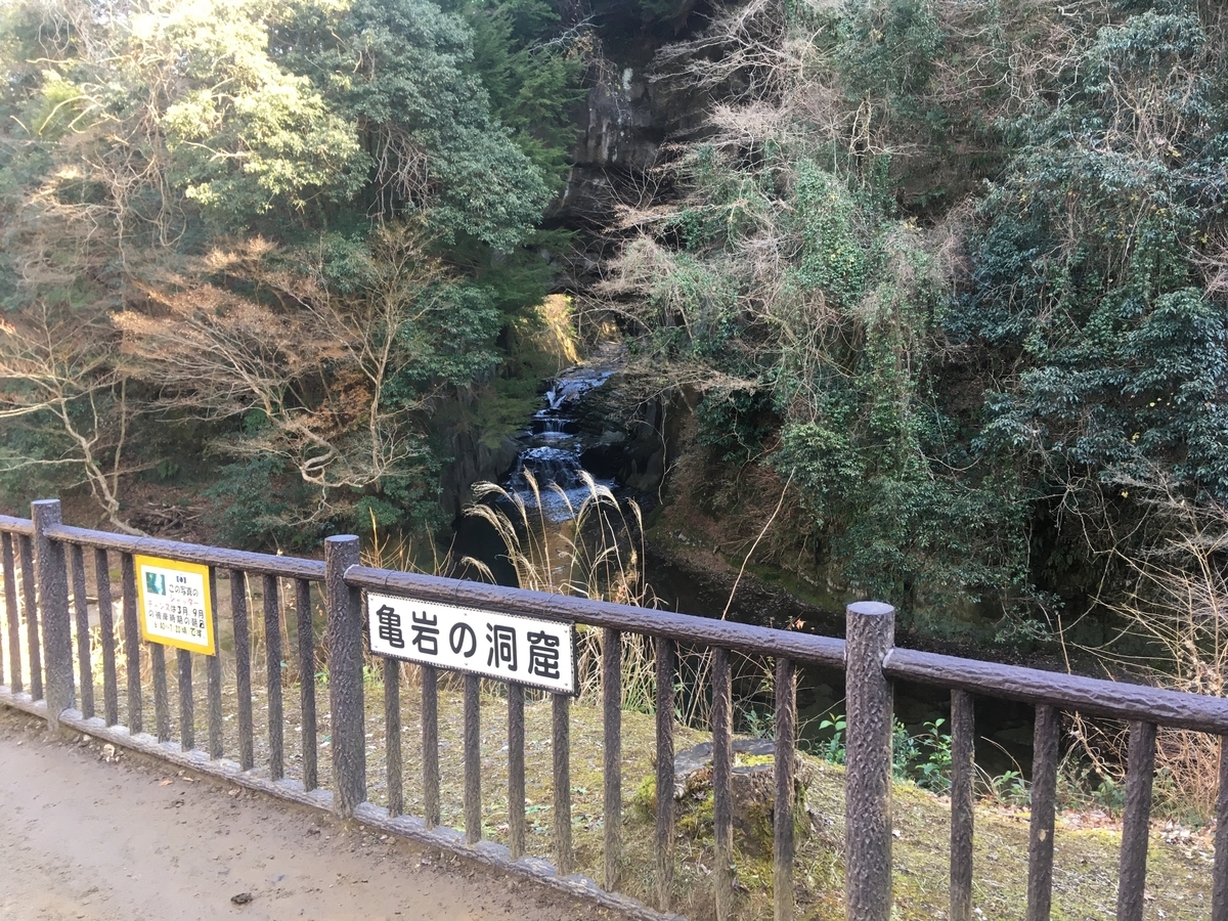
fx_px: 1029
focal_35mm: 29
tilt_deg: -4.3
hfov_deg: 61.7
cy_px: 460
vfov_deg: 48.2
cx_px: 614
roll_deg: +2.4
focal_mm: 4.15
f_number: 2.2
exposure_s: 1/30
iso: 32
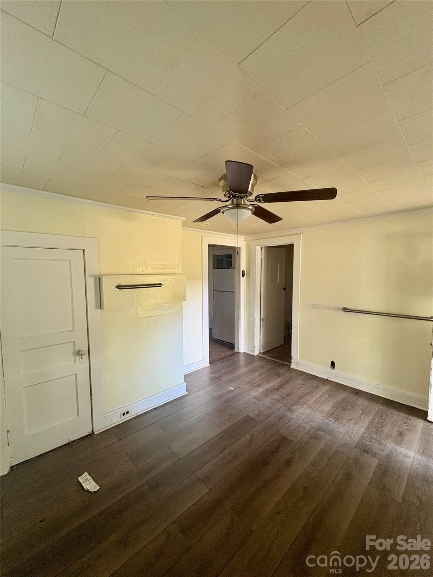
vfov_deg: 102.1
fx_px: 233
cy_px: 288
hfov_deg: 85.7
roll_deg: -0.5
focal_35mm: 14
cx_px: 216
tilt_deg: -3.9
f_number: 2.2
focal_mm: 2.22
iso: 250
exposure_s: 1/60
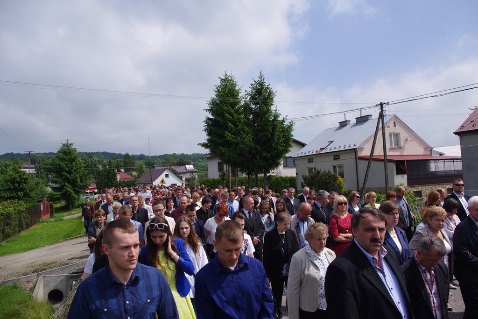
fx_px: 359
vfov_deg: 47.9
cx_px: 239
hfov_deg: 67.4
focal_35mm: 27
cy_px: 160
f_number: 8
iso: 200
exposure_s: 1/500
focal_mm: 18
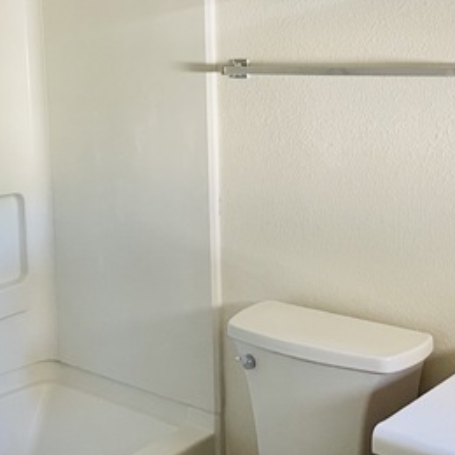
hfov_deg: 29.0
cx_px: 185
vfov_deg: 29.0
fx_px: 877
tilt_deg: -5.6
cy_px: 187
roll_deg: +1.0
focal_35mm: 59
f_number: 1.6
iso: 400
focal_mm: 4.2
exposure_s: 1/60
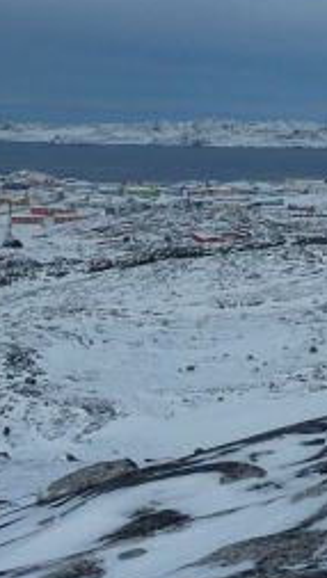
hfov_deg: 14.1
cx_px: 158
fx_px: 1321
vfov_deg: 24.0
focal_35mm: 86
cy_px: 48
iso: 80
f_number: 5.6
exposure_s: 1/640
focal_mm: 4.1
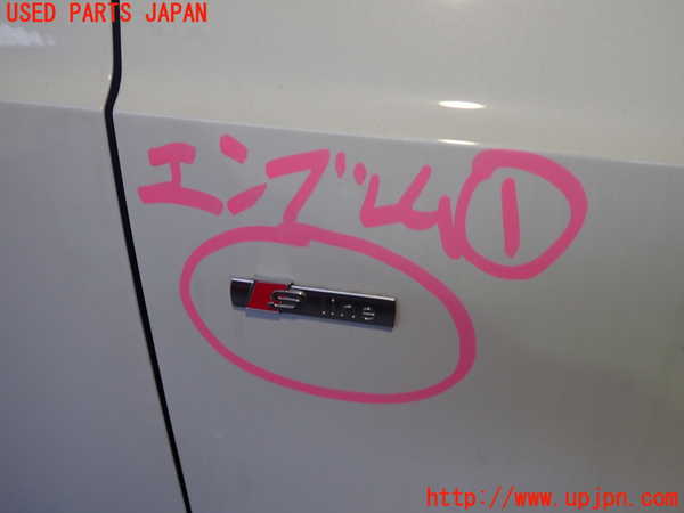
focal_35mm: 30
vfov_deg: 46.8
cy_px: 256
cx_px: 342
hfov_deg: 60.0
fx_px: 593
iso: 200
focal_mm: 5.4
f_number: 2.3
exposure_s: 1/60
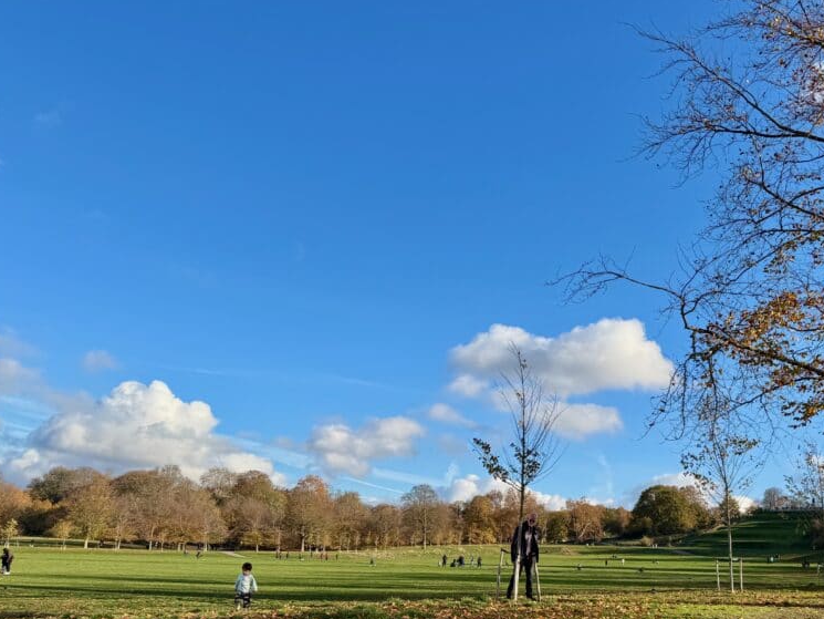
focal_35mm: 33
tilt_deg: +10.8
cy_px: 403
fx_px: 786
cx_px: 535
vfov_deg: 42.5
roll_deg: -2.6
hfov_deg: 54.4
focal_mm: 6.76
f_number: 1.78
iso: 80
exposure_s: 1/3247
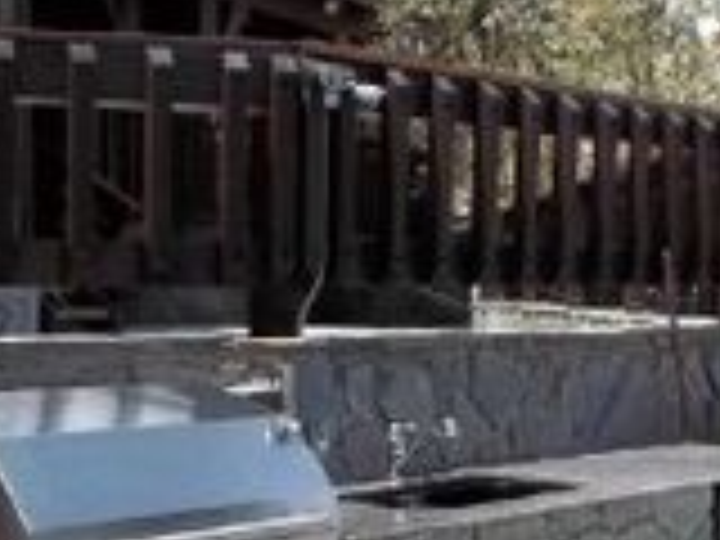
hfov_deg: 25.6
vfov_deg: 19.2
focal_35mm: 76
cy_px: 446
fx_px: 1581
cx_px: 432
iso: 64
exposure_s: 1/125
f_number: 8
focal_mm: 5.9
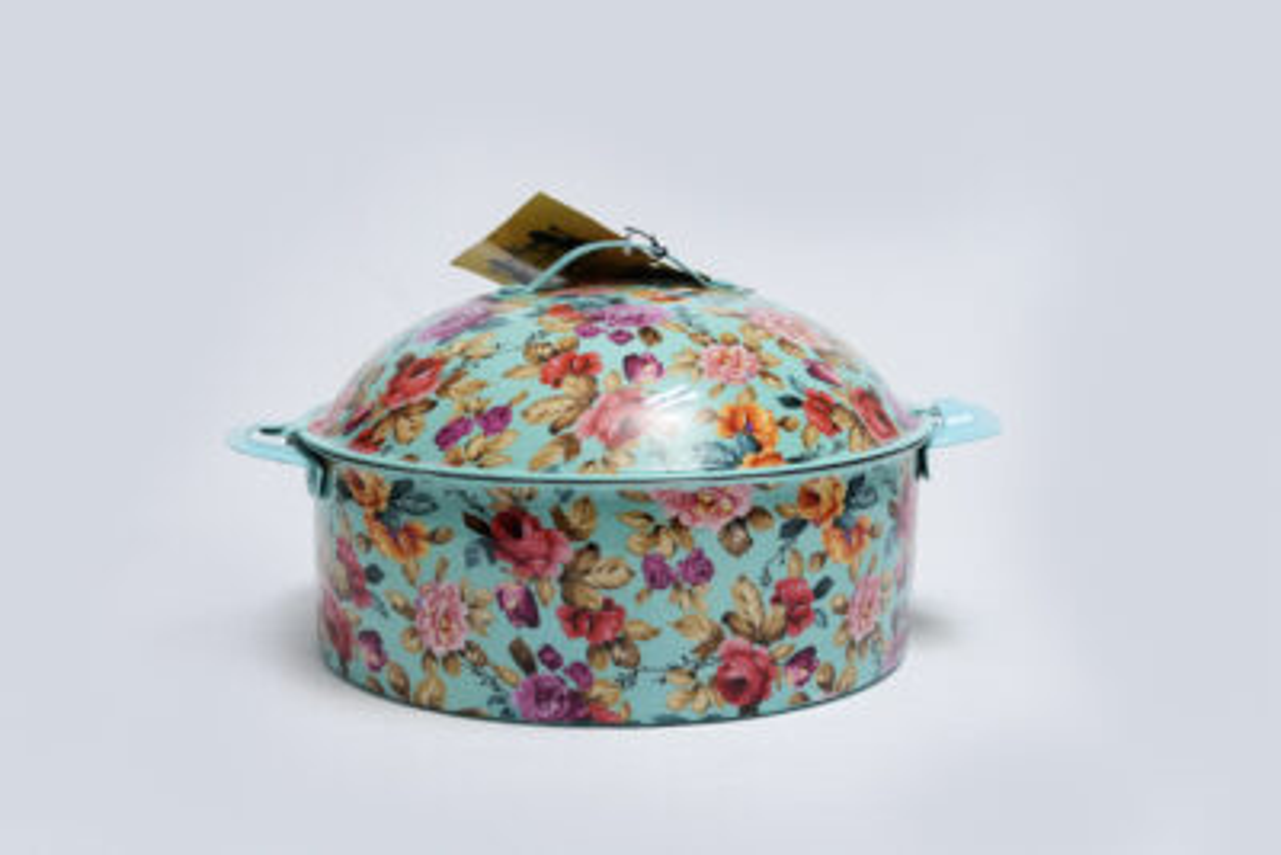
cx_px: 640
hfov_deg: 28.8
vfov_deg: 19.5
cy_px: 428
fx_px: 2492
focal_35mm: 70
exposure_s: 1/160
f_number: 16
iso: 6400
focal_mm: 70
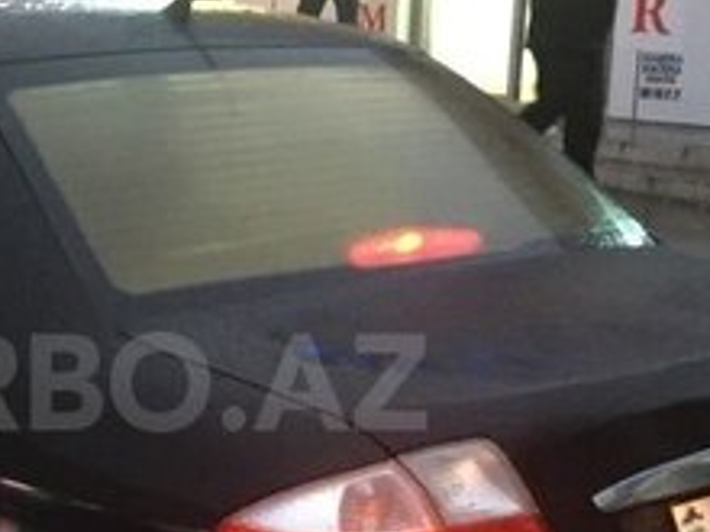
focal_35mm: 87
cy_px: 382
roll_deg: -1.8
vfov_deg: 16.9
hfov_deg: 22.1
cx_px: 97
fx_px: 1784
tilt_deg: -10.2
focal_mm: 4.15
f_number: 2.2
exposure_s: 1/8
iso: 160
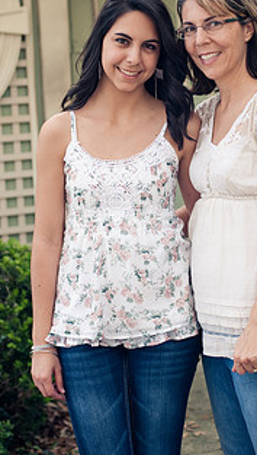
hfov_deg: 16.1
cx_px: 168
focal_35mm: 75
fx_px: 907
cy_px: 143
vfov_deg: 28.0
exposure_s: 1/250
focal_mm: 50
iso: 200
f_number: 3.2
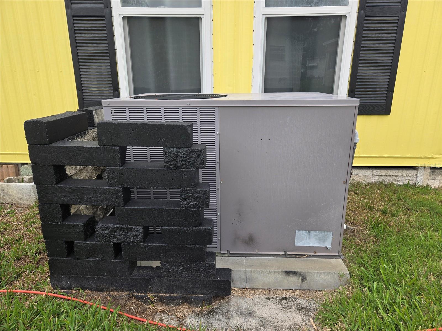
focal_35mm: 23
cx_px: 221
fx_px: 294
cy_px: 166
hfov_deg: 73.9
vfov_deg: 58.9
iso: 25
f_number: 1.8
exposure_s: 1/603
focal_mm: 5.4
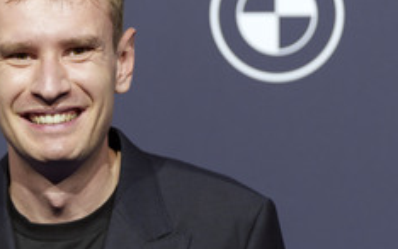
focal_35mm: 196
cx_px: 74
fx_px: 2125
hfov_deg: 10.7
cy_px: 157
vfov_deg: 6.7
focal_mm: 100
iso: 800
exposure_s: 1/400
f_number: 2.8
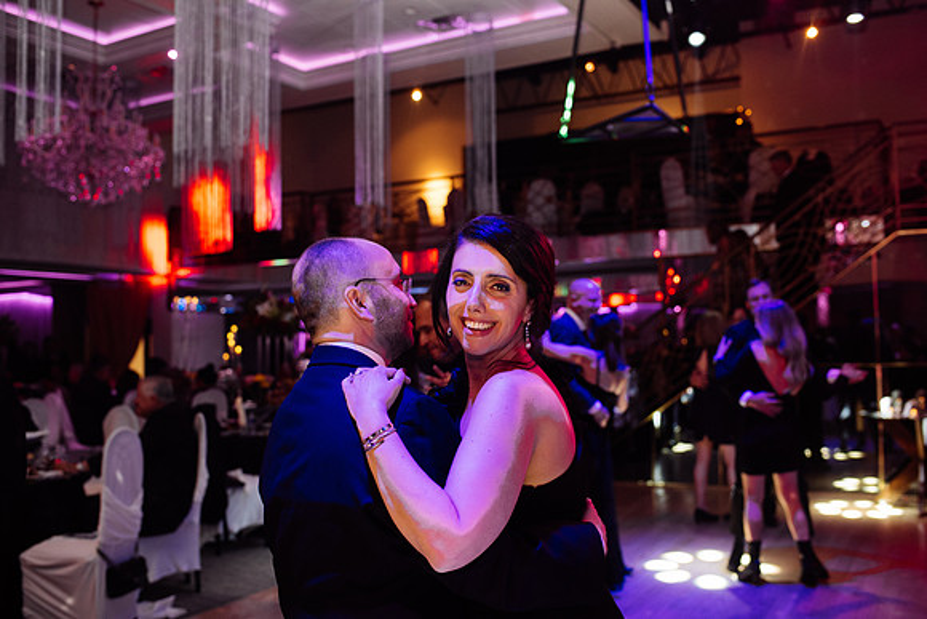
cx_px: 464
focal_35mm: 35
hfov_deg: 54.4
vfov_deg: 37.9
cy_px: 310
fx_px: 901
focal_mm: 35
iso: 2000
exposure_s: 1/200
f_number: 3.2
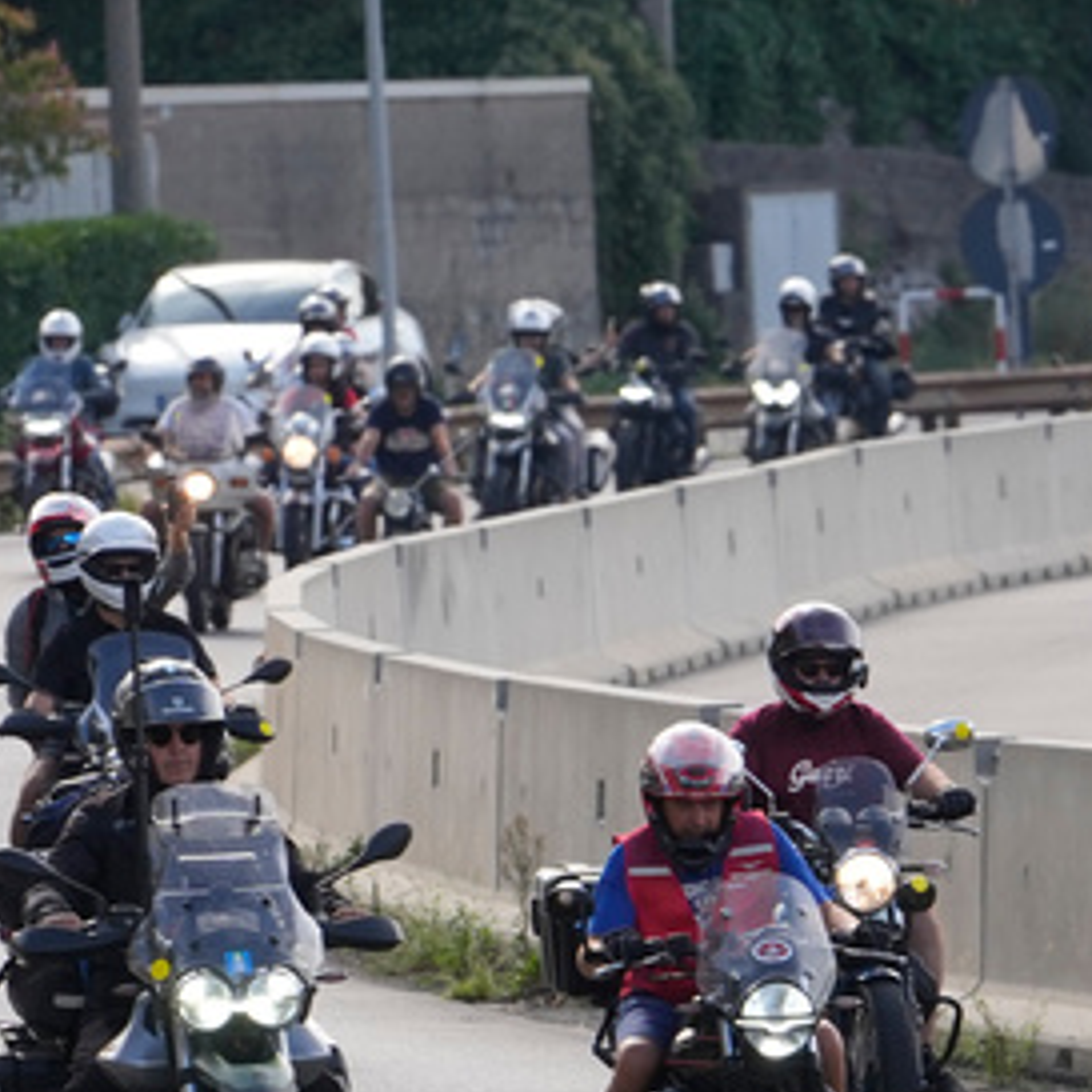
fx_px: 26589
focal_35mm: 745
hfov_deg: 2.4
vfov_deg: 2.4
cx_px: 664
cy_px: 752
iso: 400
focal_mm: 156
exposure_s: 1/1250
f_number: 4.5
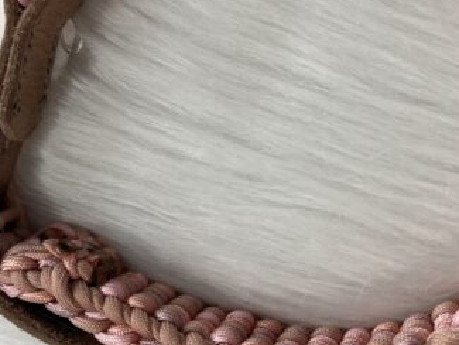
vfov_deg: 30.1
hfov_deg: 39.6
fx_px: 637
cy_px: 116
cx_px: 254
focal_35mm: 48
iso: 40
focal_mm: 5.1
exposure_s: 1/279
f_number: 1.6
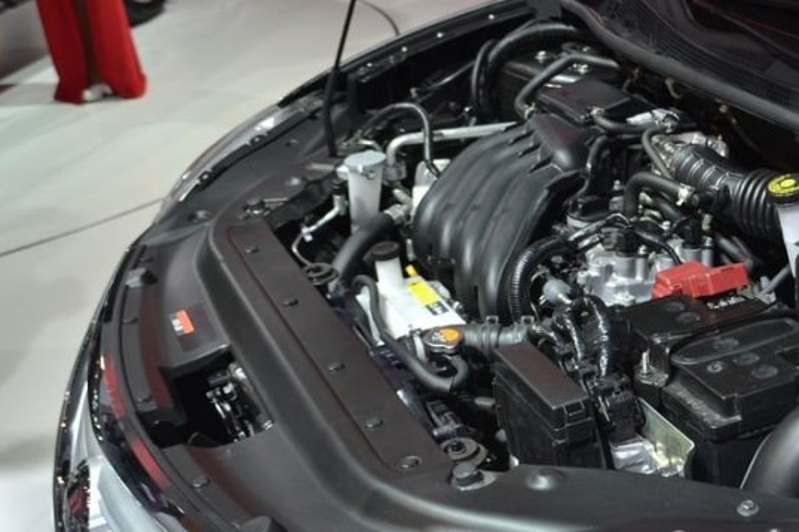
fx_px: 1436
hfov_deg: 30.6
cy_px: 280
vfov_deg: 21.0
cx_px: 587
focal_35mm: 65
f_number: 5.6
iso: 400
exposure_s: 1/125
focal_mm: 29
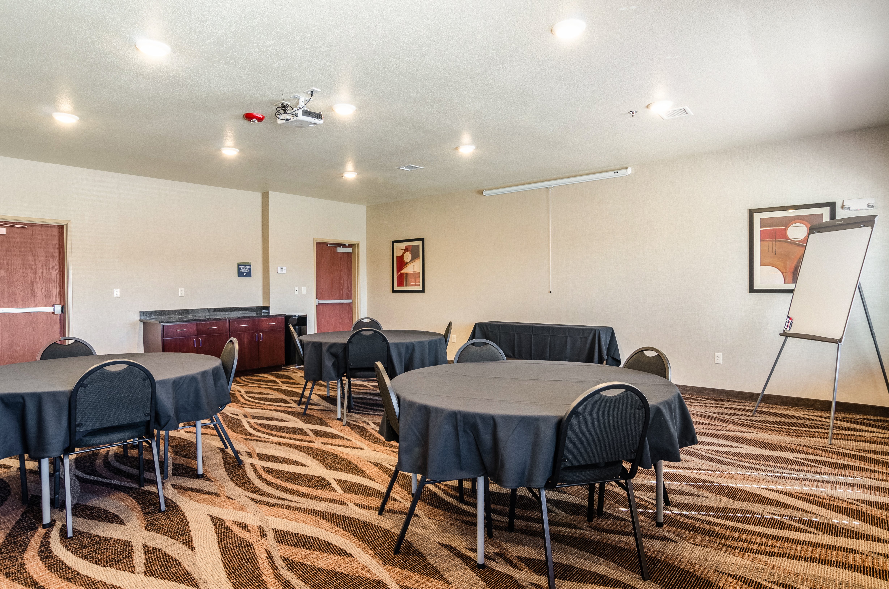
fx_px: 481
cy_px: 294
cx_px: 444
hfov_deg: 85.5
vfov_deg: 63.0
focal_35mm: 20
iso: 400
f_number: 8
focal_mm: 13
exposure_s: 1/13
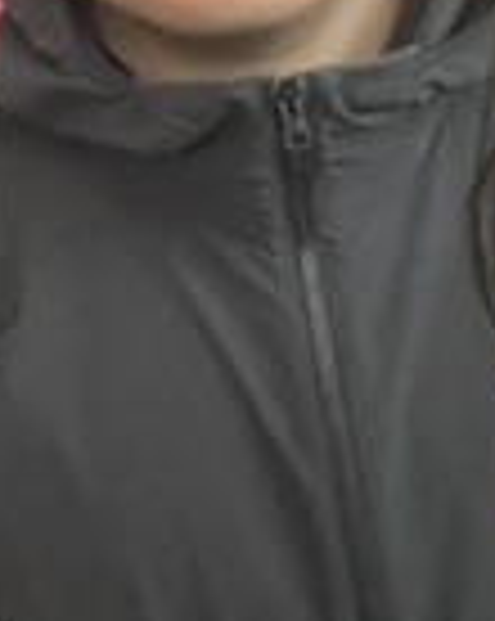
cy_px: 328
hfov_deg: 14.6
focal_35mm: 102
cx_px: 576
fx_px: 1872
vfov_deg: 18.8
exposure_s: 1/33
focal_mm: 2.71
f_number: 2.2
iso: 320
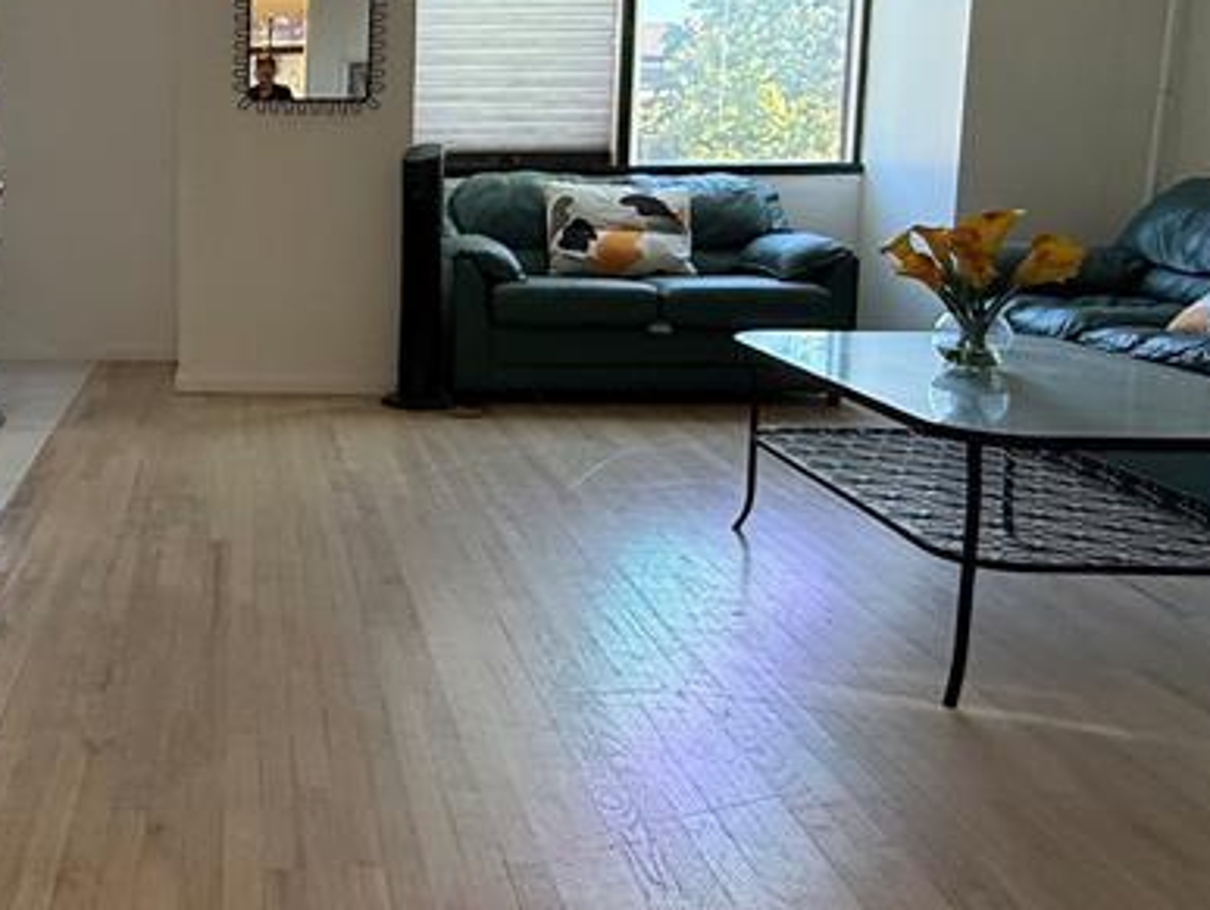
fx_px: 1295
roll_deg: +0.3
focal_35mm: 37
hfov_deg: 46.0
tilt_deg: -6.1
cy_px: 310
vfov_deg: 38.3
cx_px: 156
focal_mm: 2.22
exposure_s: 1/120
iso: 160
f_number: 2.2
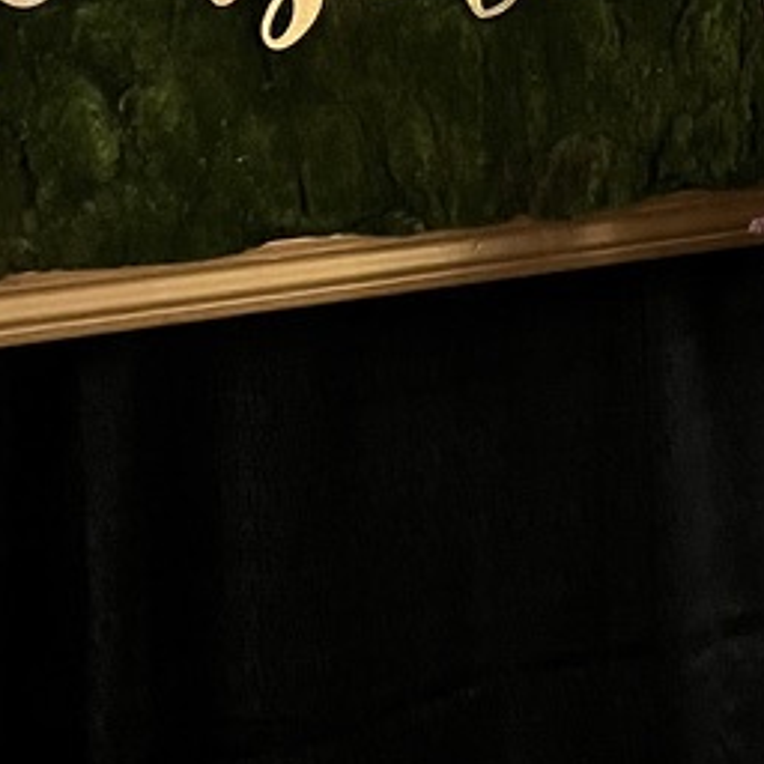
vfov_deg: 17.9
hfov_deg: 18.2
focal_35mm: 92
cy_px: -173
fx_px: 2297
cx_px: 833
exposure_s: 1/30
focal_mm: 5.7
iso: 1000
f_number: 1.5
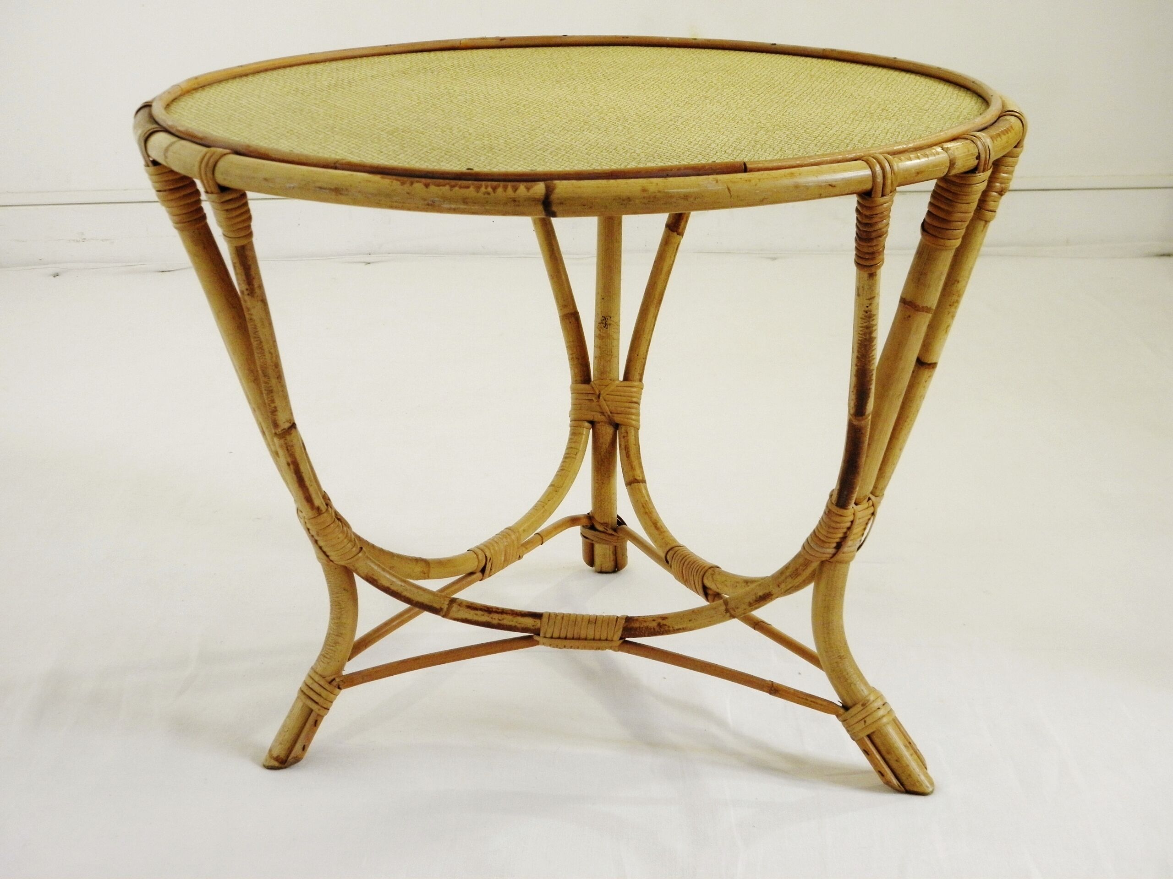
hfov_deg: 35.5
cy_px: 440
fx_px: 1830
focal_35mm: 54
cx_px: 586
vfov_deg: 27.0
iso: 200
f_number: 4.1
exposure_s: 1/50
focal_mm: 9.7
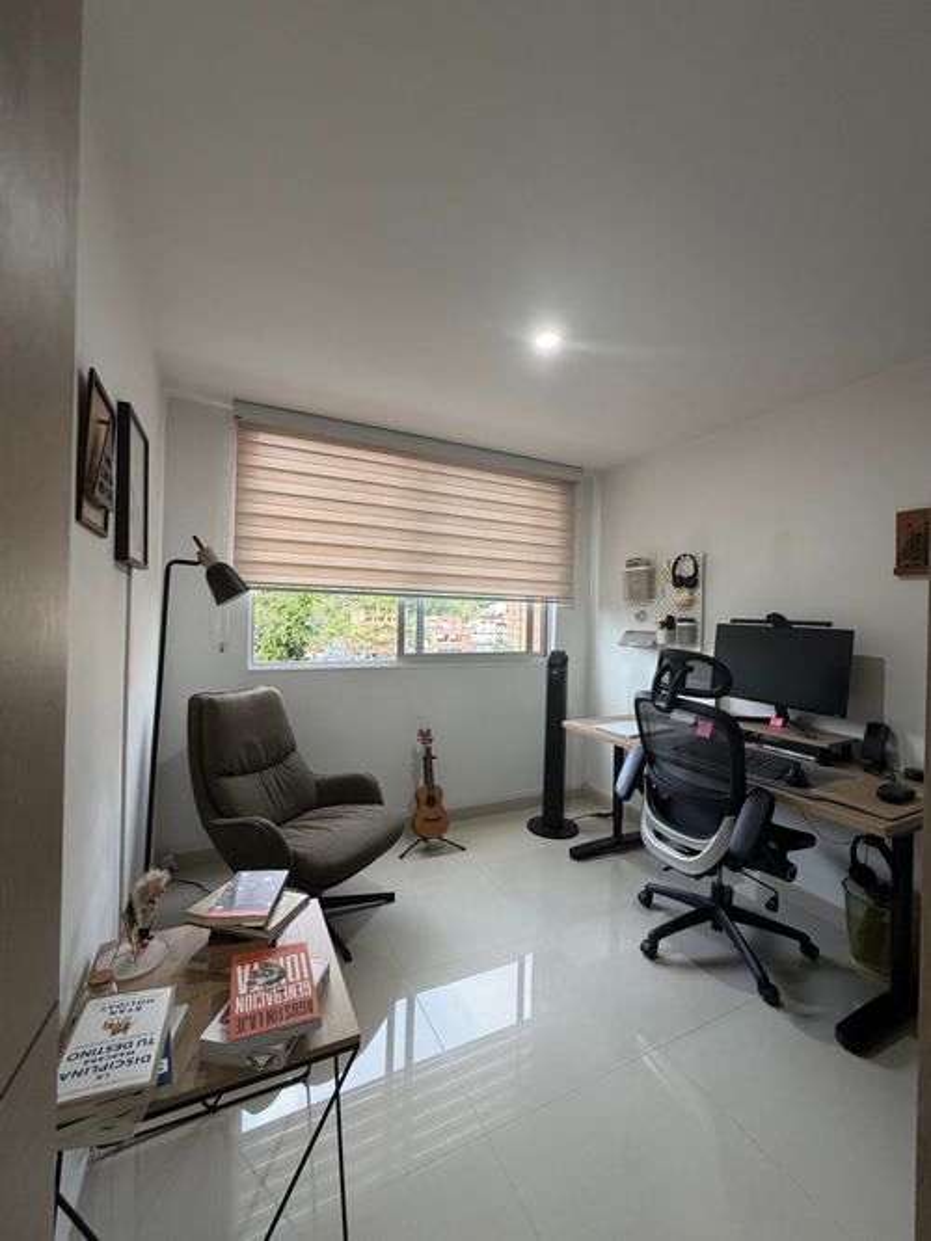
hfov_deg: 85.7
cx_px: 466
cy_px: 620
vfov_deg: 102.1
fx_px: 502
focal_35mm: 14
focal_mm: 2.22
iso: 250
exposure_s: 1/120
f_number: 2.2
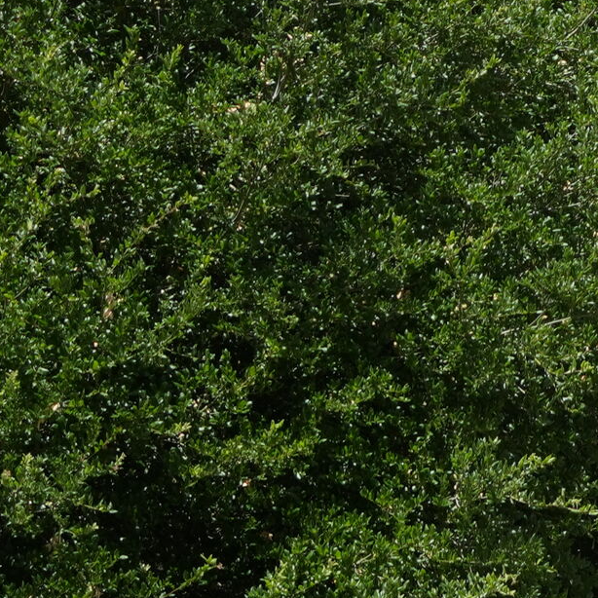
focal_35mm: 299
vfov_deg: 5.8
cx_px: 1799
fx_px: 5844
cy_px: 702
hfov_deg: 5.5
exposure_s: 1/1000
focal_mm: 50
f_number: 4.5
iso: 250
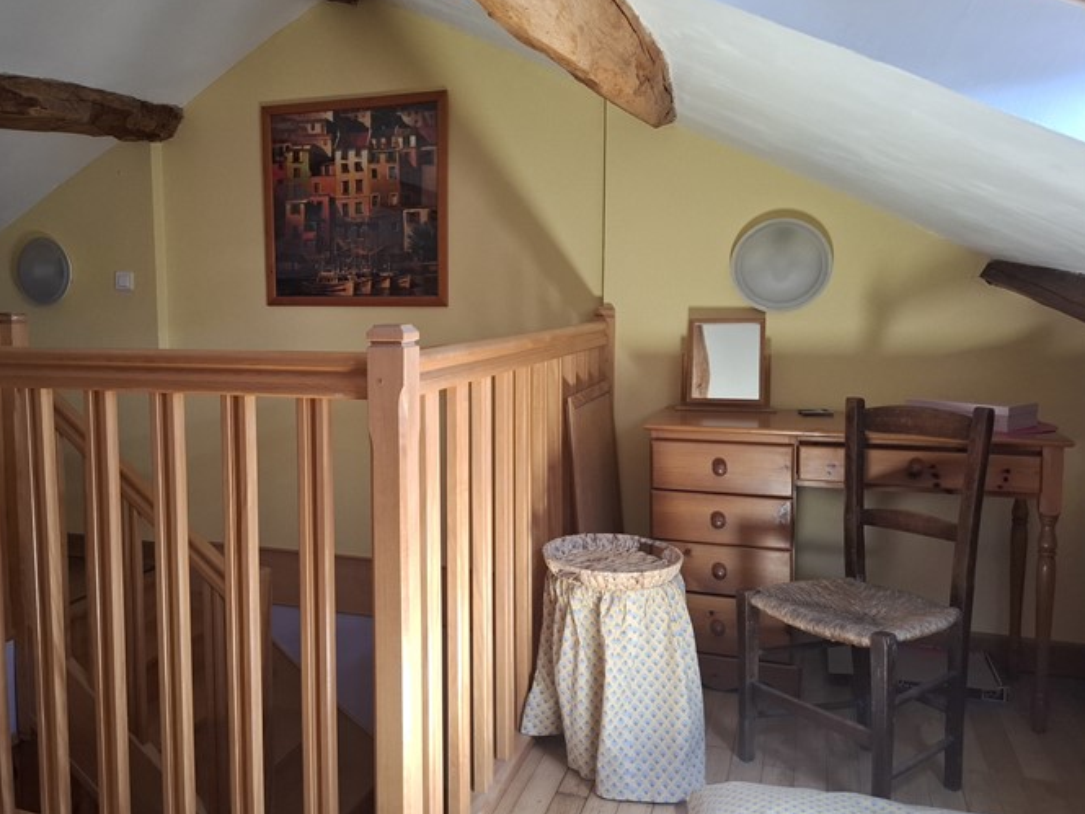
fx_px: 909
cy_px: 366
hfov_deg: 60.8
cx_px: 408
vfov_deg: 48.2
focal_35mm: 29
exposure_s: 1/50
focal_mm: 5.54
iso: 200
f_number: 1.8
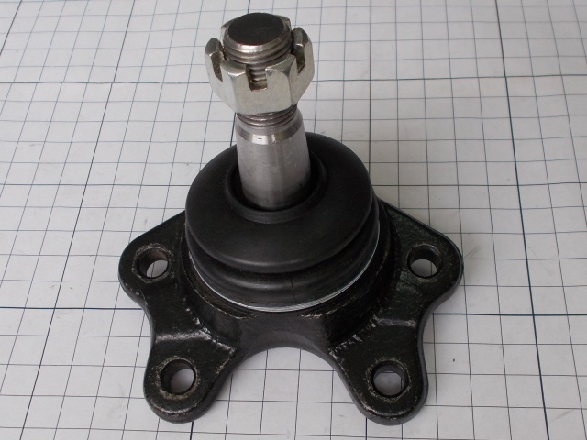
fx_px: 441
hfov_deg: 67.3
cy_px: 220
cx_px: 294
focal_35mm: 26
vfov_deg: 53.1
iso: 80
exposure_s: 1/100
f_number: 3.2
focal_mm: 4.6
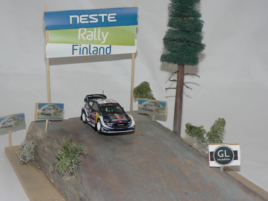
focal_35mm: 66
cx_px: 134
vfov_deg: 22.3
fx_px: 511
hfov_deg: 29.4
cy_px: 100
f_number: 3.2
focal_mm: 11
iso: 80
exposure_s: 1/60
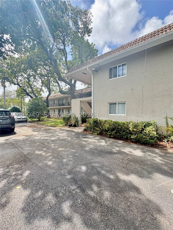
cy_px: 115
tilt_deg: -1.1
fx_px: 93
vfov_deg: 102.1
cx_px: 86
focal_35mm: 14
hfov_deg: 85.7
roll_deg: -0.1
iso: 64
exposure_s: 1/361
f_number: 2.2
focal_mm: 2.22
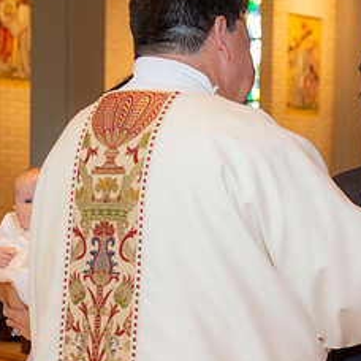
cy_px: 293
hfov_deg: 15.8
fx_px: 1274
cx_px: 378
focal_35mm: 108
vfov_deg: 16.0
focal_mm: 48
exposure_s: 1/100
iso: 1000
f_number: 4
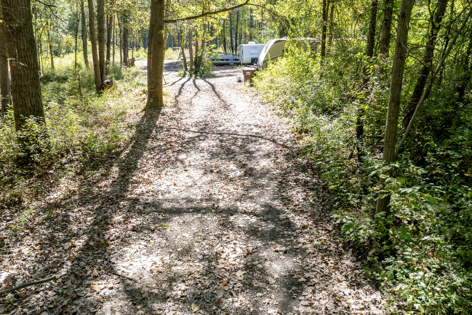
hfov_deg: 63.6
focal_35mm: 29
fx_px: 380
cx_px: 221
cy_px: 113
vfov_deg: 44.5
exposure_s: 1/160
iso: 100
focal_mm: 8.38
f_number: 2.8
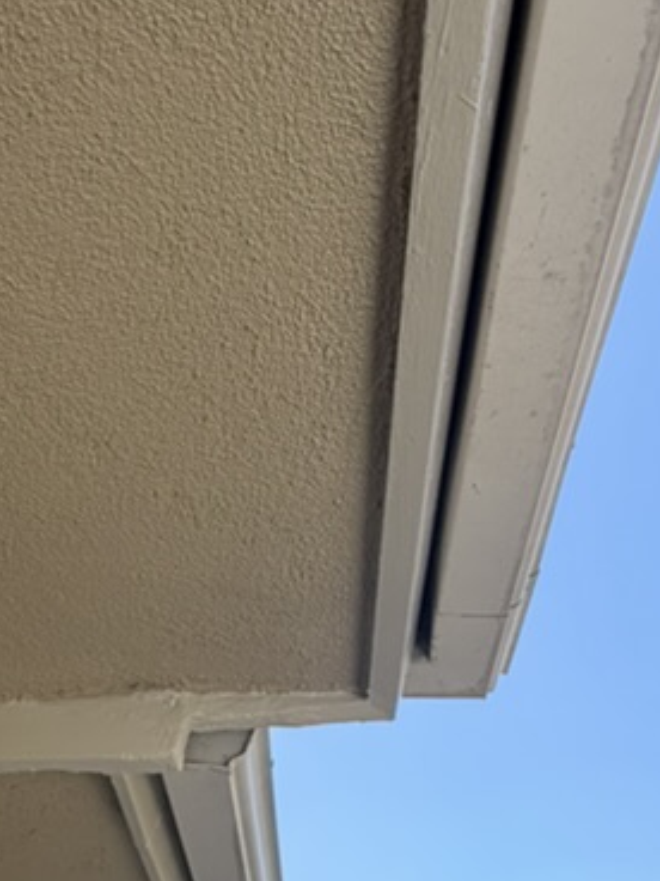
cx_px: 251
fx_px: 991
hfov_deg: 36.6
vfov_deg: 44.6
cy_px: 752
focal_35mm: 39
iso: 40
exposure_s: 1/672
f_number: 2.2
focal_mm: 2.22
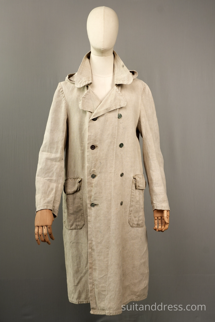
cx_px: 108
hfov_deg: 26.5
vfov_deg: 38.9
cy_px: 161
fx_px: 457
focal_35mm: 51
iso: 250
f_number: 7.1
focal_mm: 34
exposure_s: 1/30
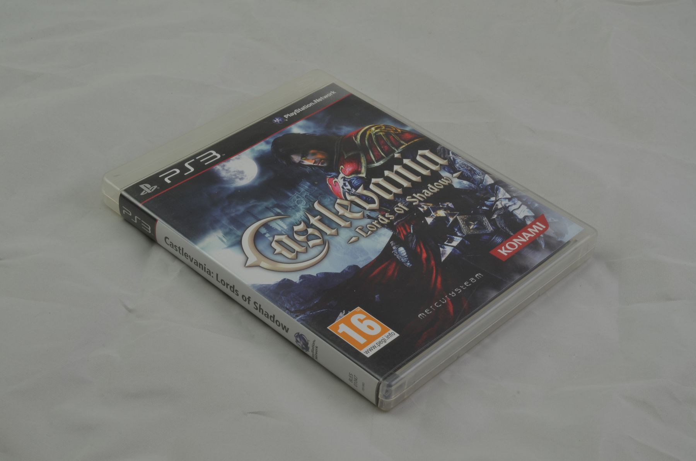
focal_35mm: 60
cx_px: 348
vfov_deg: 22.5
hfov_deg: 33.5
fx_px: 1158
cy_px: 230
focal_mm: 40
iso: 100
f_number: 20
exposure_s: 1/4
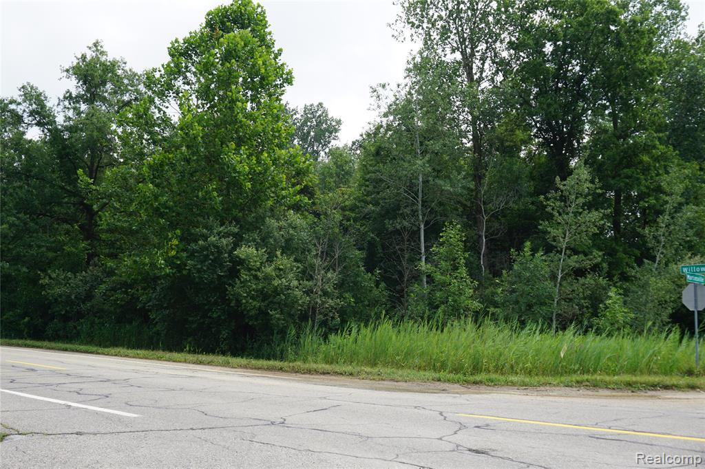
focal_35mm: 38
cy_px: 234
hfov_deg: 51.3
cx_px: 352
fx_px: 734
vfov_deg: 35.5
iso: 100
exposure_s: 1/100
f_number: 9
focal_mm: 25
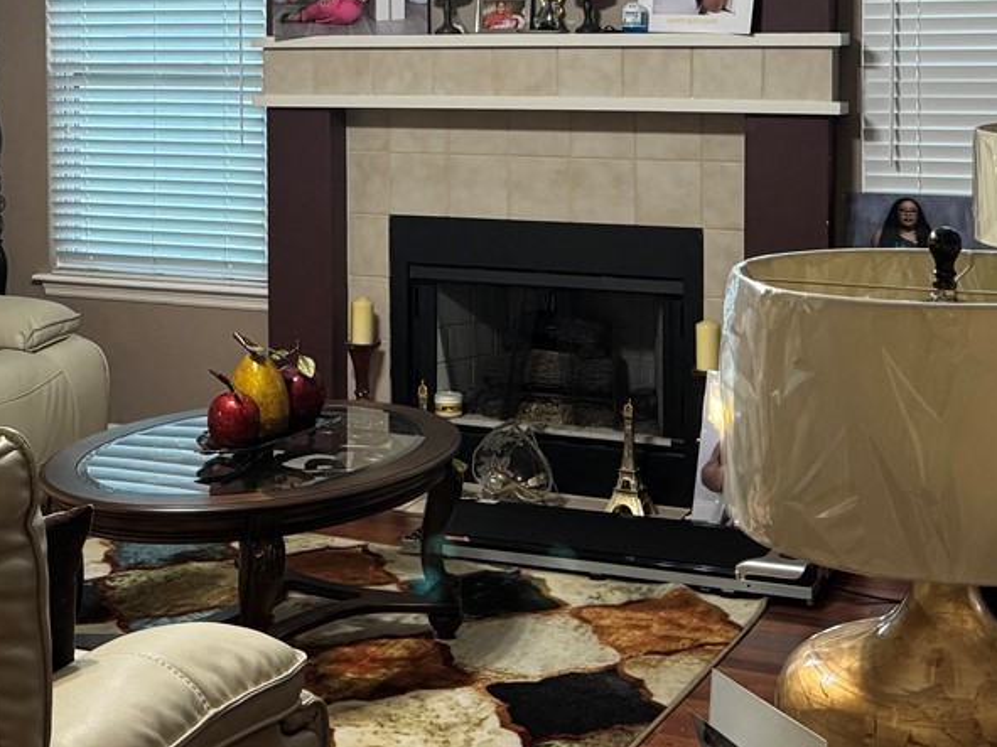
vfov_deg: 22.1
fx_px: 1872
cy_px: 86
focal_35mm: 65
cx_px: 288
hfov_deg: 29.5
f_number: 1.78
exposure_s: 1/60
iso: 320
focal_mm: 6.76
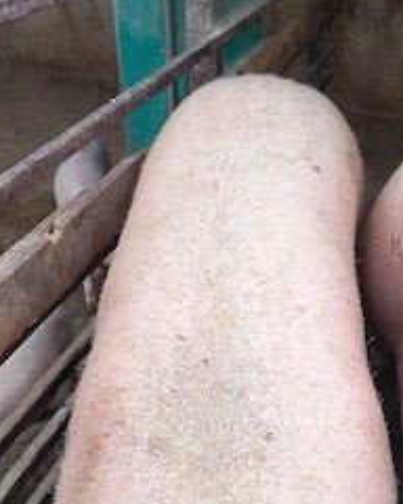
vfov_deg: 40.3
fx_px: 656
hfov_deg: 34.1
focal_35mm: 44
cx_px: 229
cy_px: 401
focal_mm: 4
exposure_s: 1/185
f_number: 1.8
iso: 20
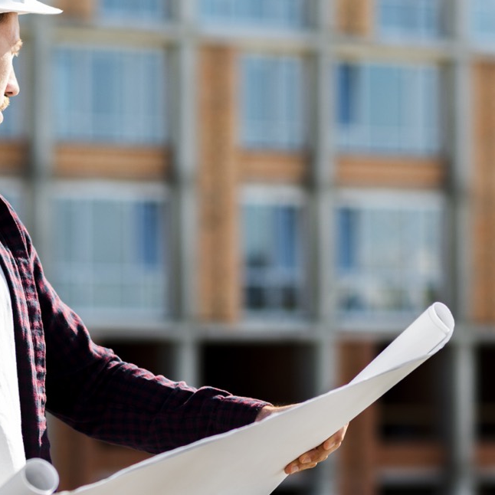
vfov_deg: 9.8
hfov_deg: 9.8
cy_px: 303
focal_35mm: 179
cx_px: 242
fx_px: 2896
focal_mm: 85
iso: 250
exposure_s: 1/640
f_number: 3.2
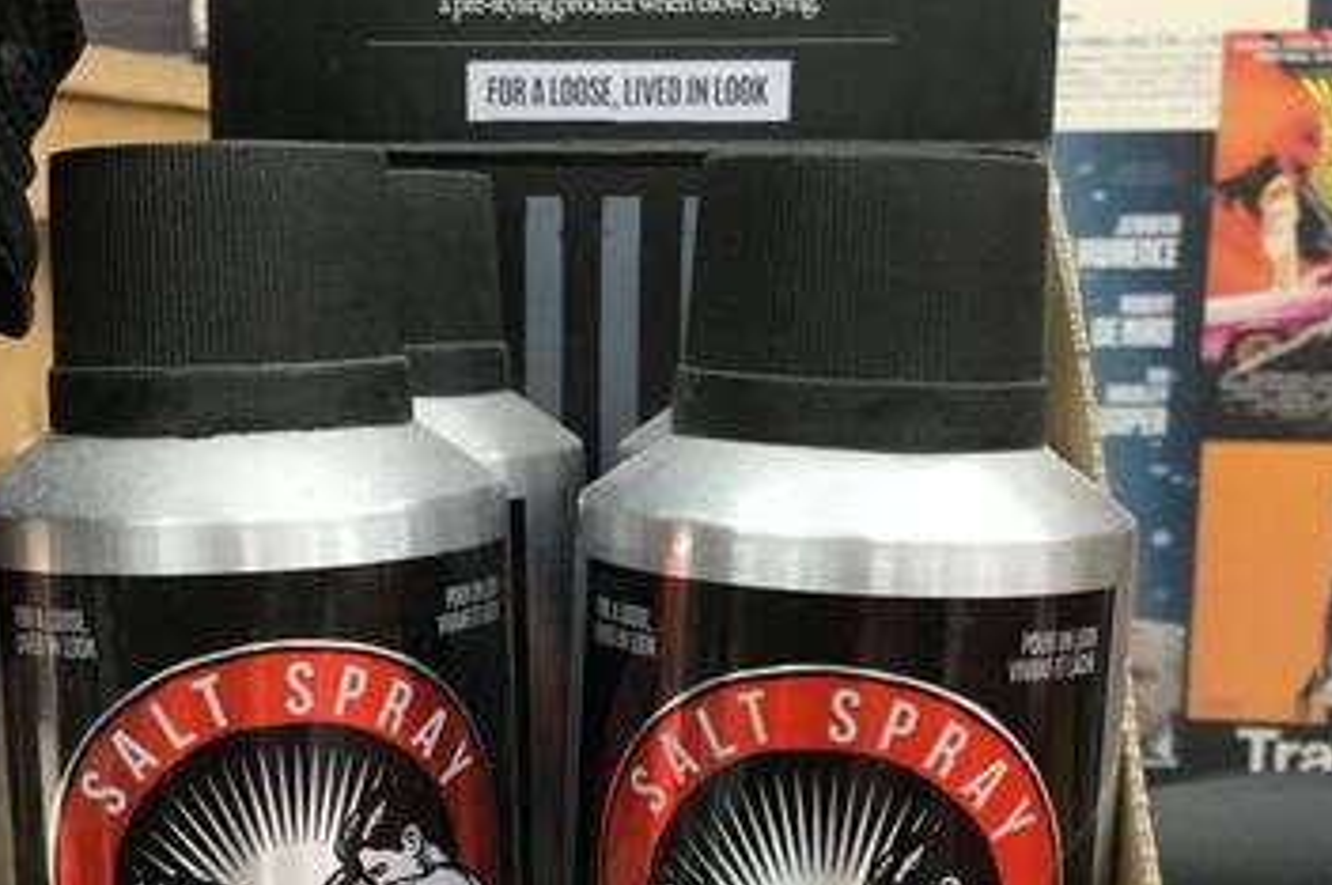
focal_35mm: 55
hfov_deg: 36.2
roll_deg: +0.2
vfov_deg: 24.4
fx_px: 2033
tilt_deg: -11.7
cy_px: 639
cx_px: 560
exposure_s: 1/33
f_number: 2.4
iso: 40
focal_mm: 3.3
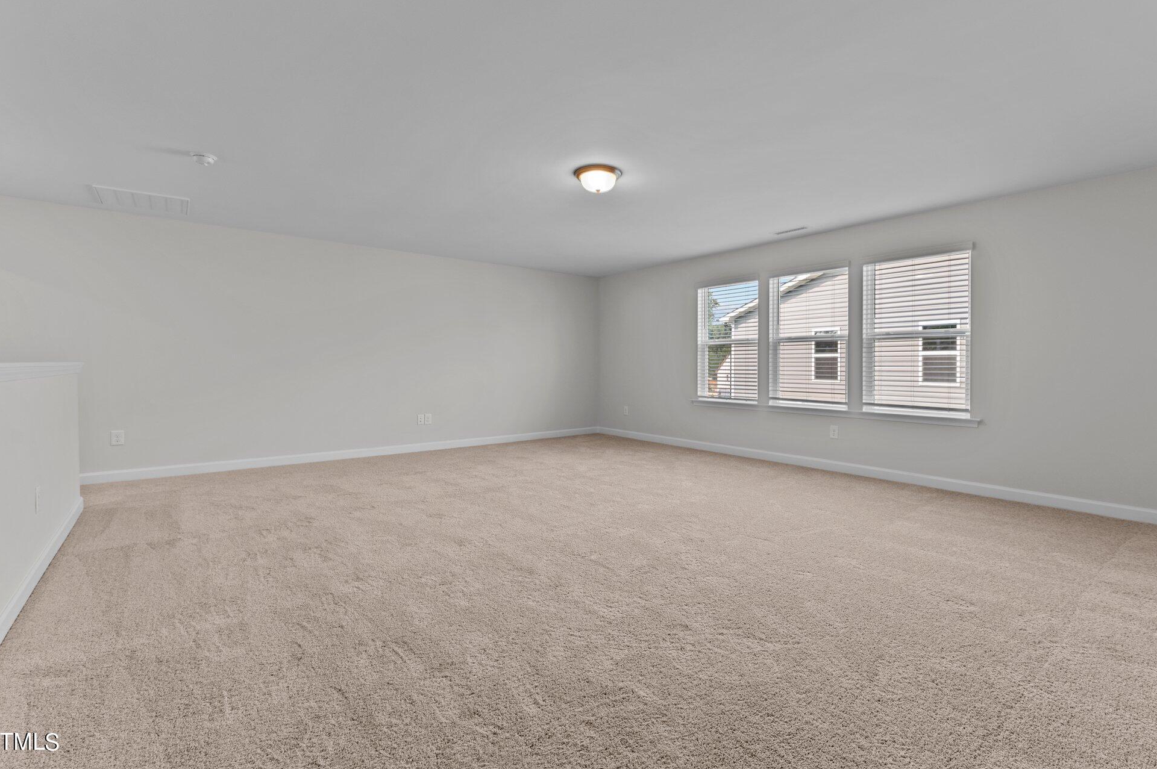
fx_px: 514
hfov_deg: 96.7
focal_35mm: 16
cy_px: 369
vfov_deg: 73.6
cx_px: 613
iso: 400
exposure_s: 1/13
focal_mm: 15
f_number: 6.3
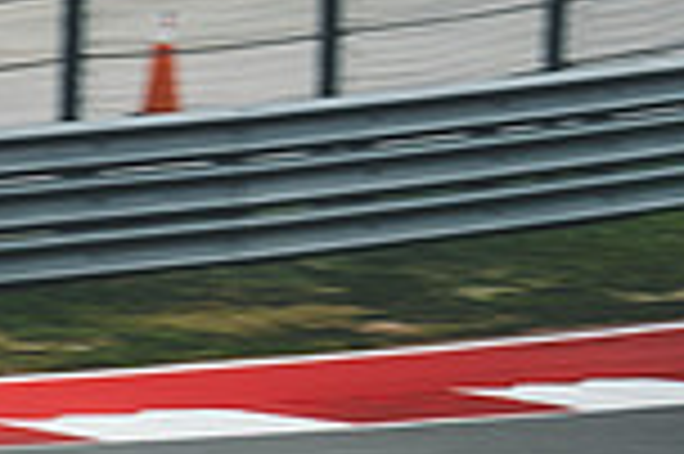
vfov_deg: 0.9
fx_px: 30538
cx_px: -740
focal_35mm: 1609
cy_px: 974
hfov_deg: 1.3
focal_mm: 200
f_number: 2
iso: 160
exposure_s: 1/250
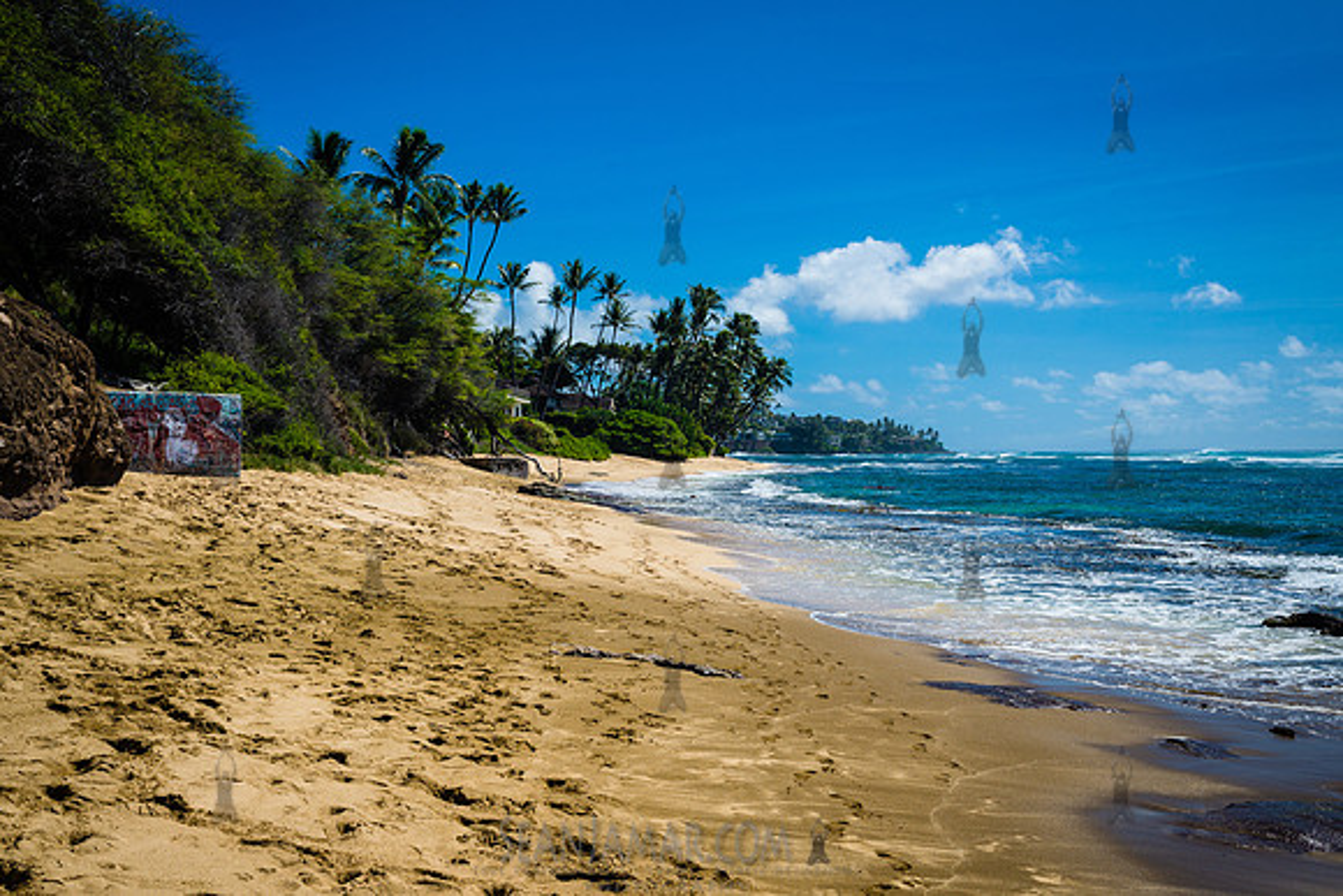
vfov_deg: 35.4
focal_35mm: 38
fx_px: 1402
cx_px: 672
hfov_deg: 51.2
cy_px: 448
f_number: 11
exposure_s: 1/250
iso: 200
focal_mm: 35
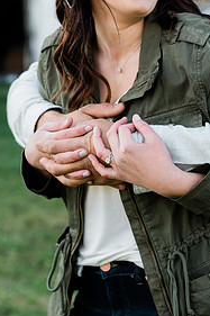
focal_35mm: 93
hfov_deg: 14.7
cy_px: 72
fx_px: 815
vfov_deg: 21.7
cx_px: 108
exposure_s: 1/640
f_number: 3.2
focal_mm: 58
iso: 200
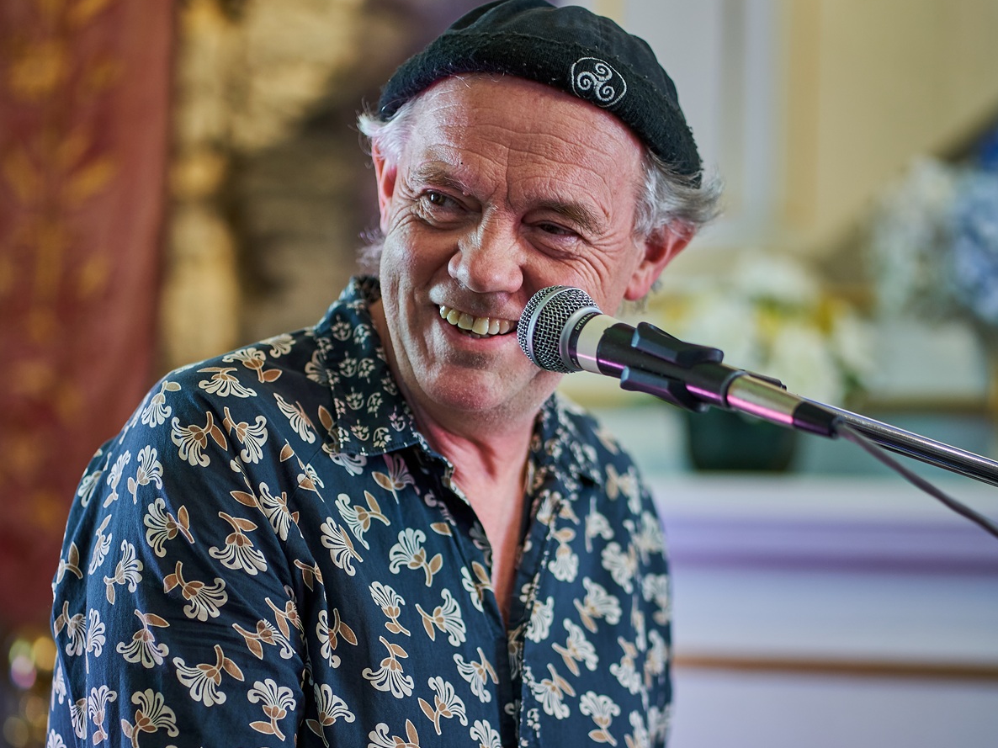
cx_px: 498
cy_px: 529
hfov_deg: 15.9
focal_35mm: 124
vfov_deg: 11.9
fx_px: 3574
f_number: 1.8
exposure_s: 1/100
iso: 400
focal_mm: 85
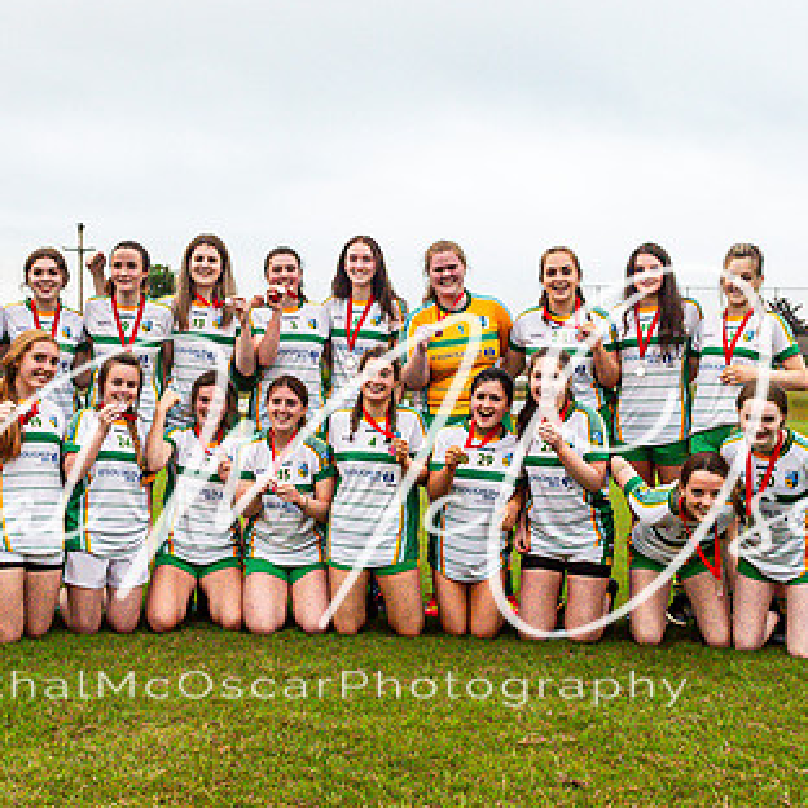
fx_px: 1320
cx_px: 316
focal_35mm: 50
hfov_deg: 33.9
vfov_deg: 34.0
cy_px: 426
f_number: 5
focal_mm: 24
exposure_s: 1/250
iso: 1800
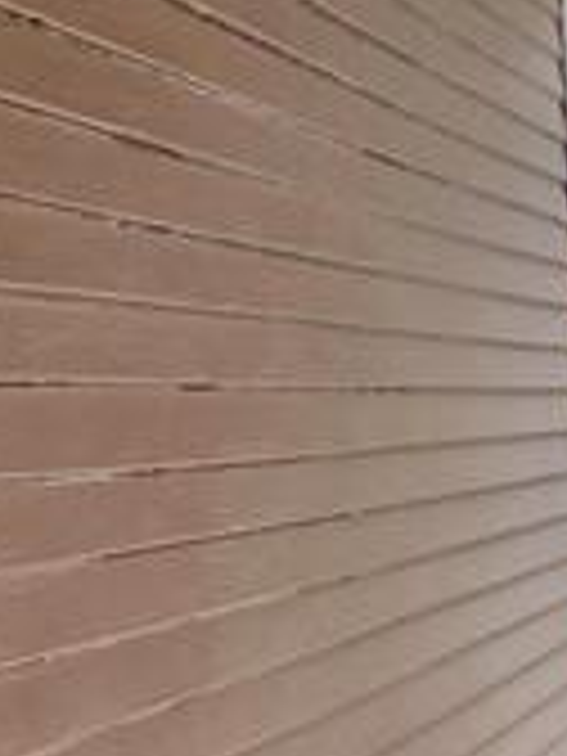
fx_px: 2599
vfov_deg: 16.1
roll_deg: +2.3
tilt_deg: -7.2
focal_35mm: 119
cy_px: 828
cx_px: 981
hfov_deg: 11.6
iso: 25
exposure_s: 1/198
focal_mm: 4.25
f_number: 1.8
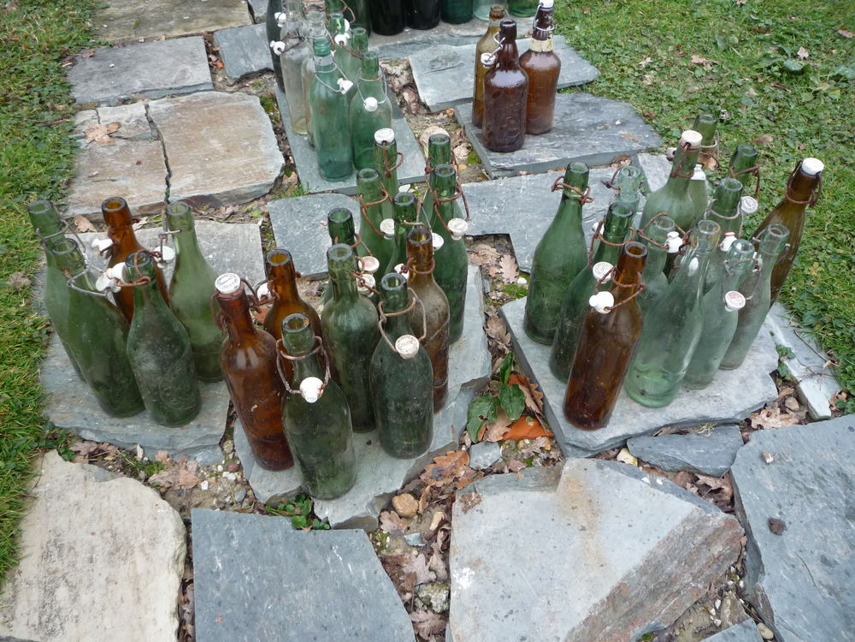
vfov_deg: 46.8
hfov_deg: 60.0
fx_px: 741
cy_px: 321
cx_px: 428
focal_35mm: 30
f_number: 3.3
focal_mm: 5.2
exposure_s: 1/30
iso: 200
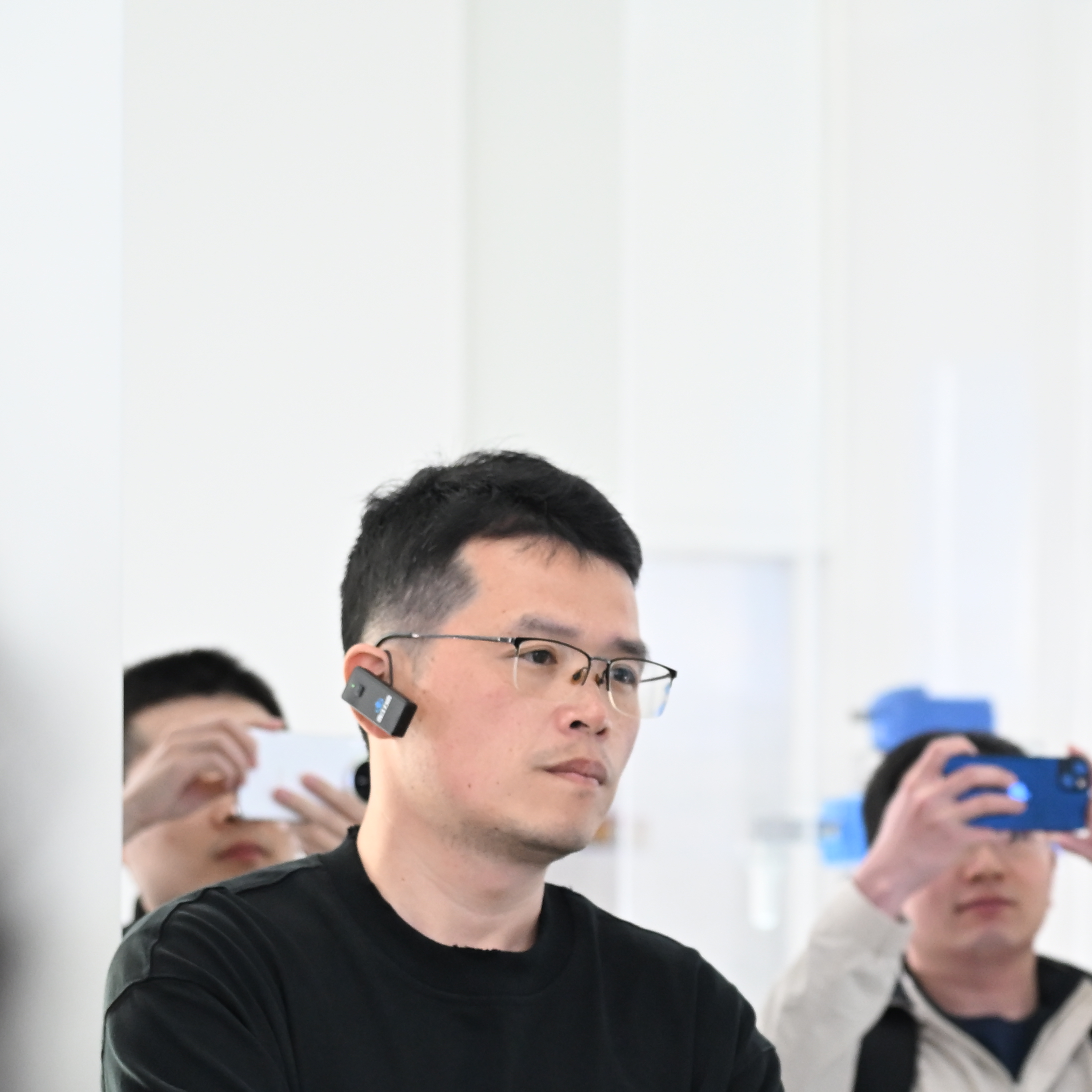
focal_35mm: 153
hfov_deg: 11.3
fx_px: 5461
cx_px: 1032
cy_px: 980
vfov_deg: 11.3
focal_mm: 65
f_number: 4
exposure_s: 1/160
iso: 2000
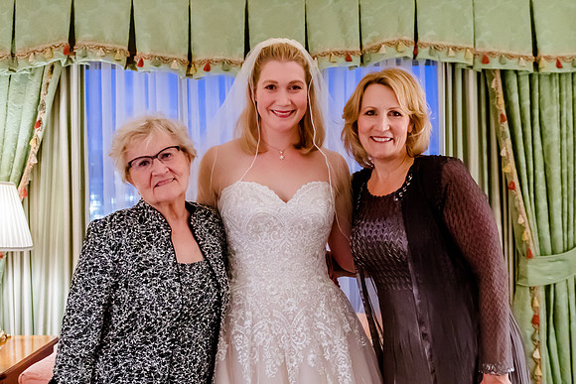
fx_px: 683
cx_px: 292
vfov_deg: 31.4
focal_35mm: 43
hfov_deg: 45.8
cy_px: 183
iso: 5000
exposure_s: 1/125
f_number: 2.8
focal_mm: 27
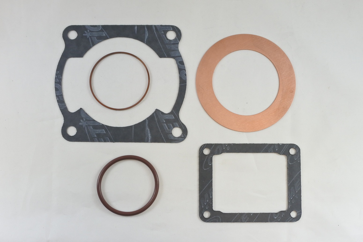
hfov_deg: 63.7
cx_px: 182
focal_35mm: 29
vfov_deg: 45.0
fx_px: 292
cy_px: 121
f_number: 3.8
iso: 400
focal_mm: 11
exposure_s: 1/200
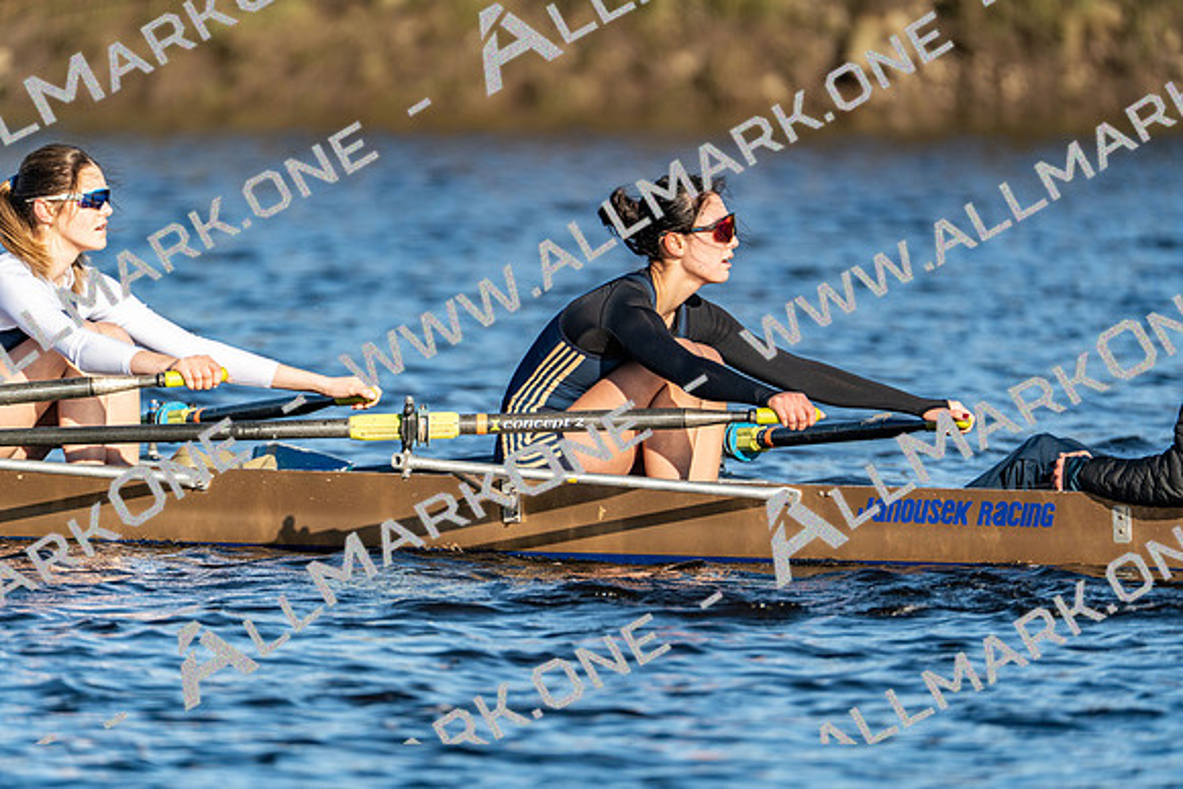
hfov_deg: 3.4
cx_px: 592
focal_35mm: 600
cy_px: 394
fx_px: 19720
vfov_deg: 2.3
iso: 500
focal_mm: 600
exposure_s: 1/2000
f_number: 6.3
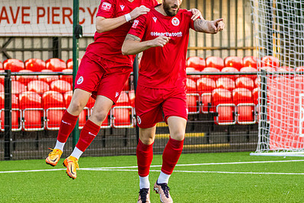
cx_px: 142
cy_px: 88
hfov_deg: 6.1
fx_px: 2864
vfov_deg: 4.1
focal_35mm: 339
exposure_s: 1/1250
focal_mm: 120
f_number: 2.8
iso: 1250
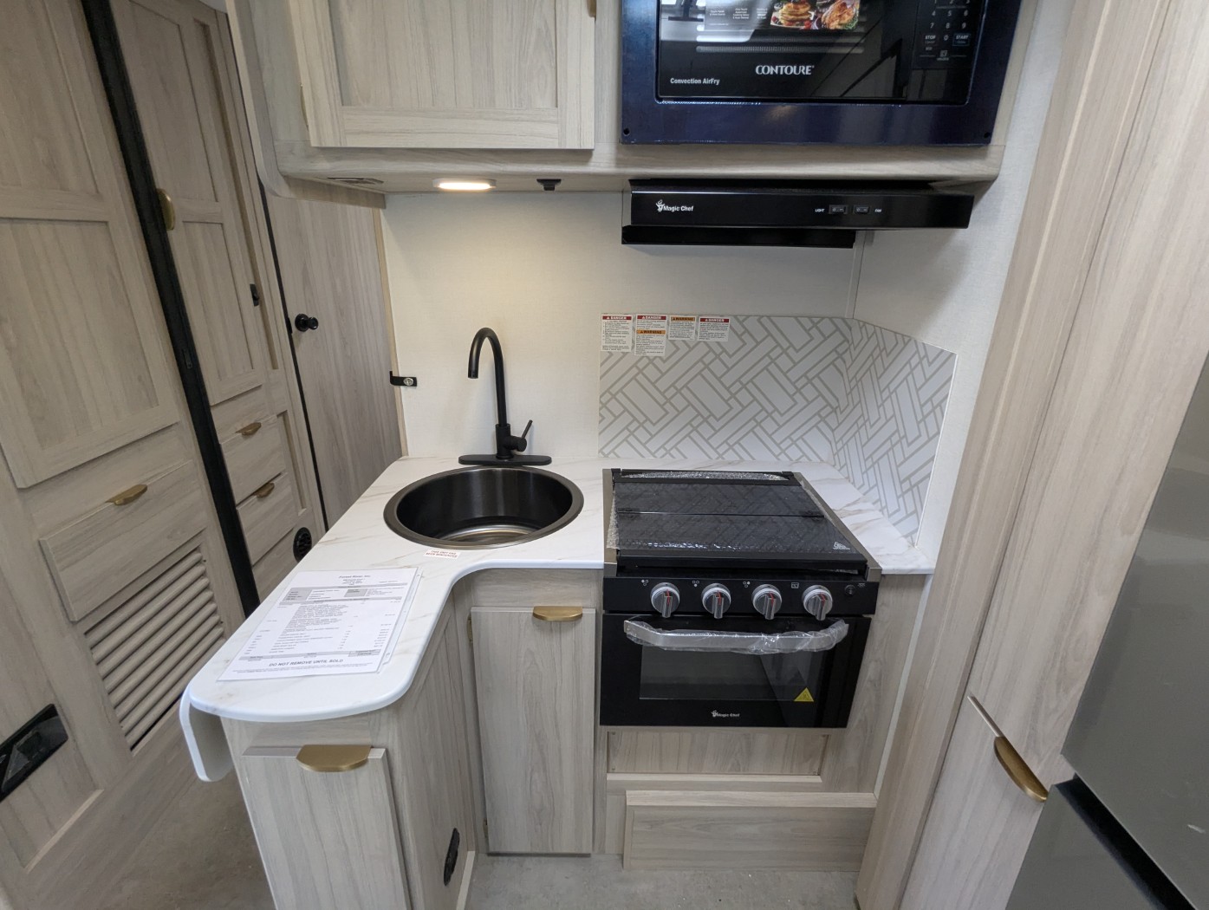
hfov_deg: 94.4
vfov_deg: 78.2
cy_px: 455
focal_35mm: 16
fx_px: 560
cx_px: 604
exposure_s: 1/124
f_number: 2.2
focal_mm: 2.35
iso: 253
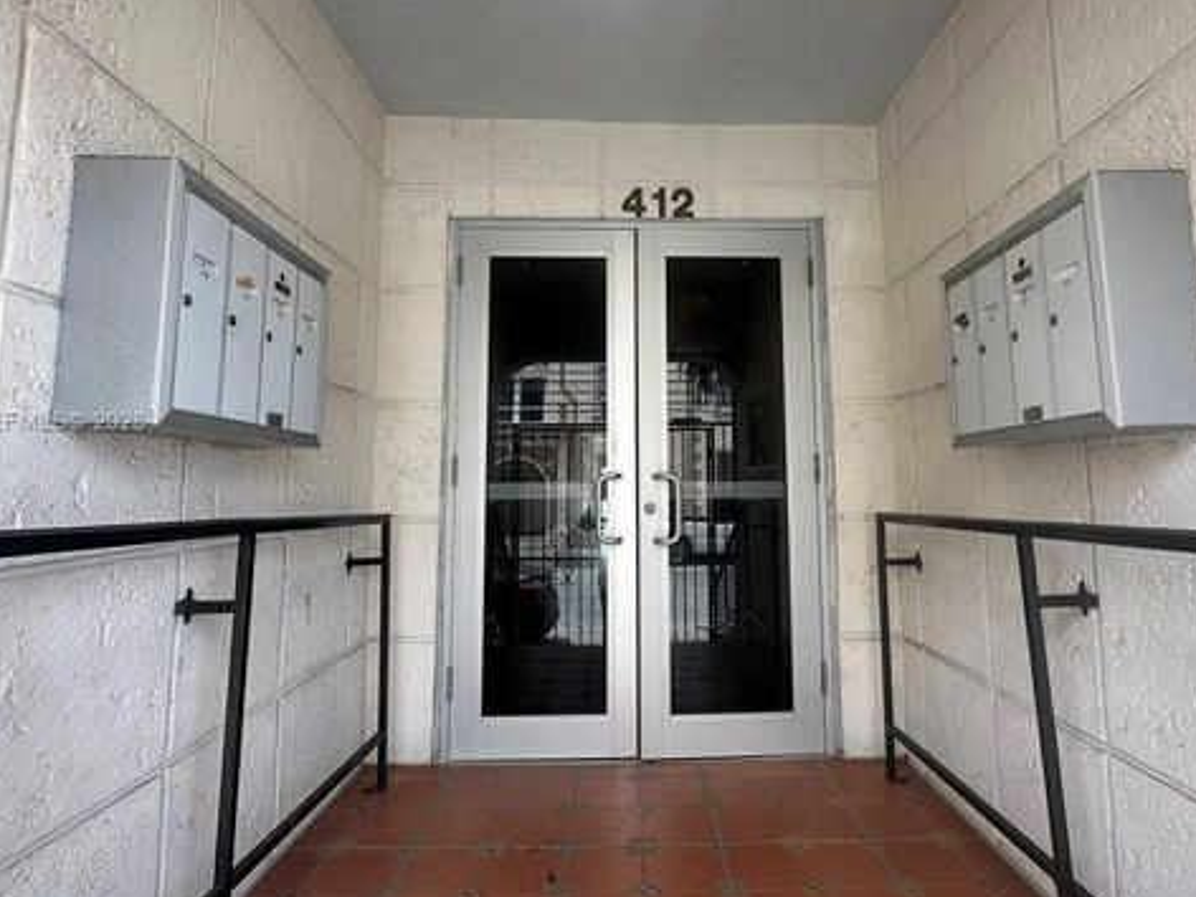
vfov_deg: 68.6
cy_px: 423
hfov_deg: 84.5
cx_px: 641
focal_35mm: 19
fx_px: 656
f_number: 2.2
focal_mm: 2.22
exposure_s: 1/108
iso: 40
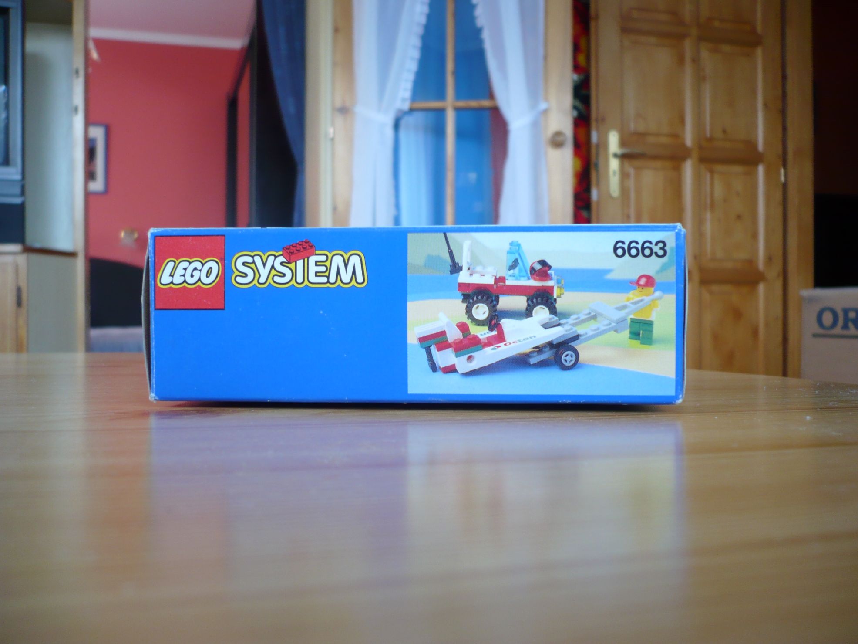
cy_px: 322
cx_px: 429
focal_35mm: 35
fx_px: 867
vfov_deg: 40.7
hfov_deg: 52.6
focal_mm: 5.8
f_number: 2.8
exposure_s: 1/25
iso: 100
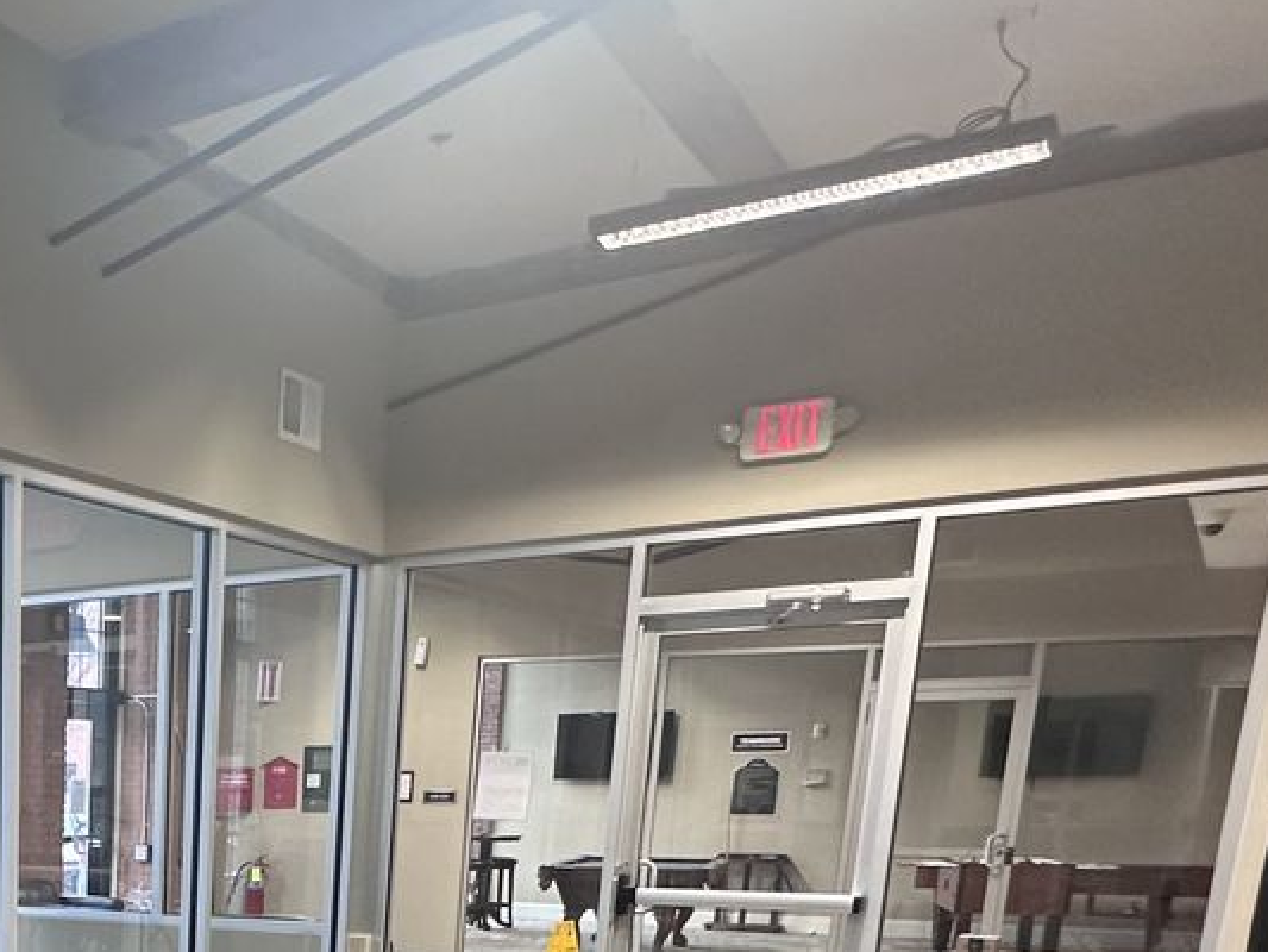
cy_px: 1147
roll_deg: +0.0
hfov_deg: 38.4
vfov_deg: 29.5
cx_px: -69
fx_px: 1539
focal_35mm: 42
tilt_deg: -13.0
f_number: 2.2
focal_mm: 2.22
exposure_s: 1/60
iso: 200
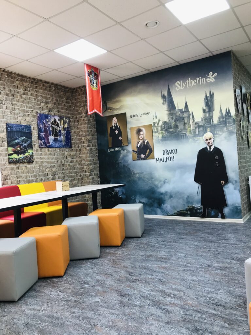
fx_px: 271
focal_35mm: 28
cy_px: 168
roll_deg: +3.7
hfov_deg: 49.7
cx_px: 126
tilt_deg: +0.4
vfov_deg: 63.4
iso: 50
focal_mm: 3.99
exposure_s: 1/33
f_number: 1.8
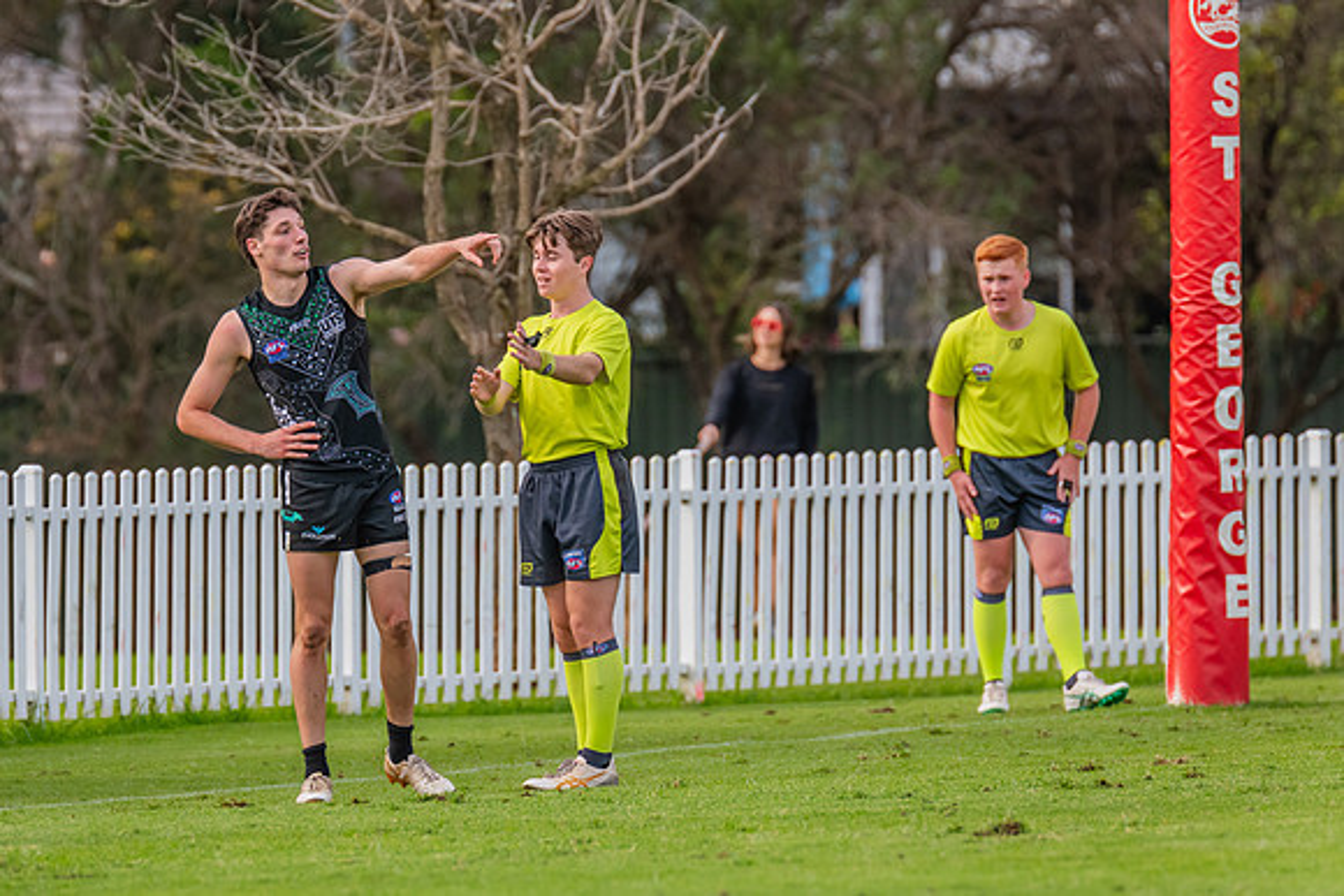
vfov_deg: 2.5
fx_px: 20627
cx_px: 496
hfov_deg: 3.7
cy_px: 337
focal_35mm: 552
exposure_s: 1/1600
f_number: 5.6
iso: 800
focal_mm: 420
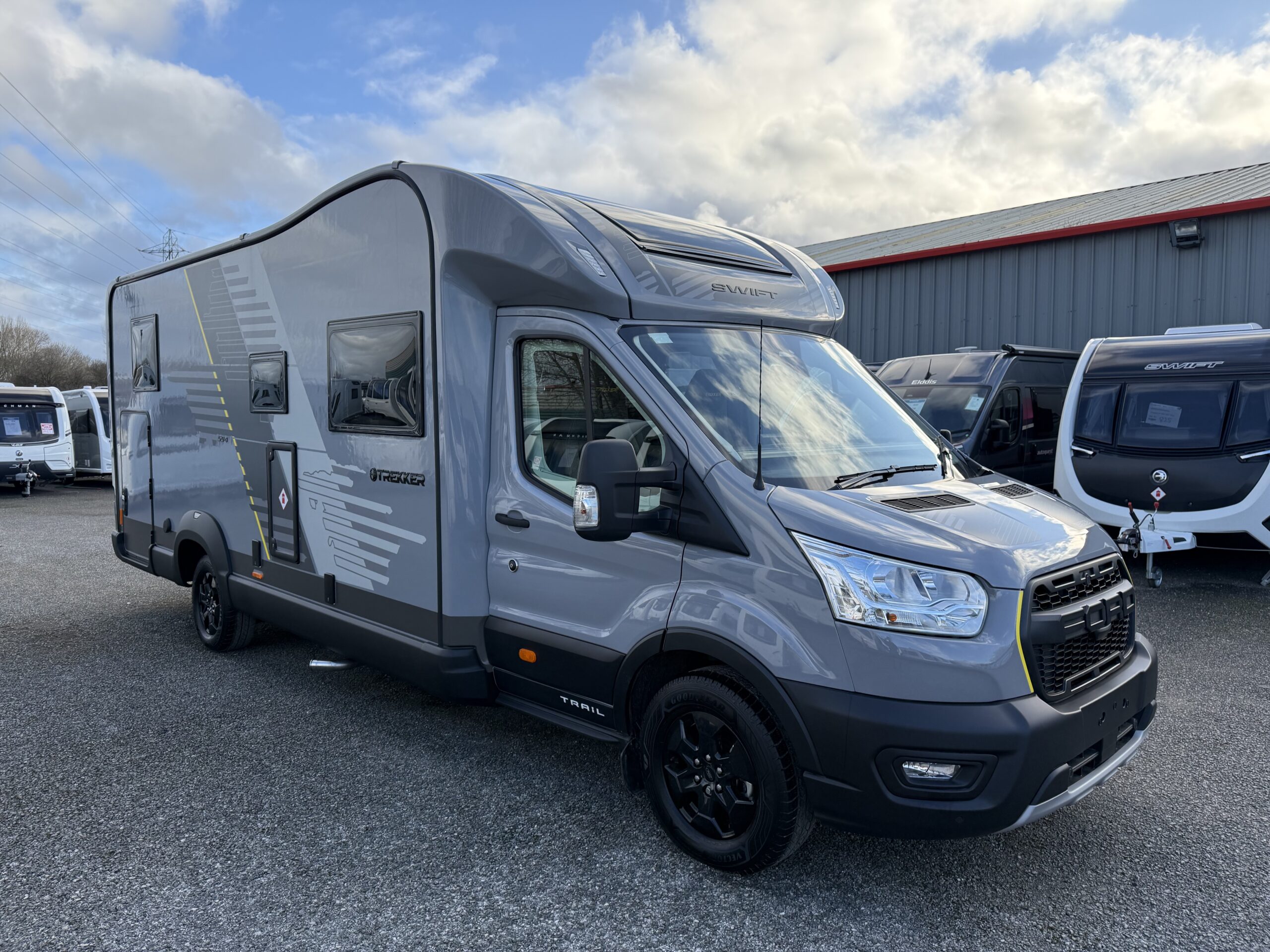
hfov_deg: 71.6
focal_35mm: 24
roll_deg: +0.5
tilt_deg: -1.3
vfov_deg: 56.8
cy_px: 476
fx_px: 881
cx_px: 635
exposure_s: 1/1855
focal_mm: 6.76
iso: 100
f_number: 1.78
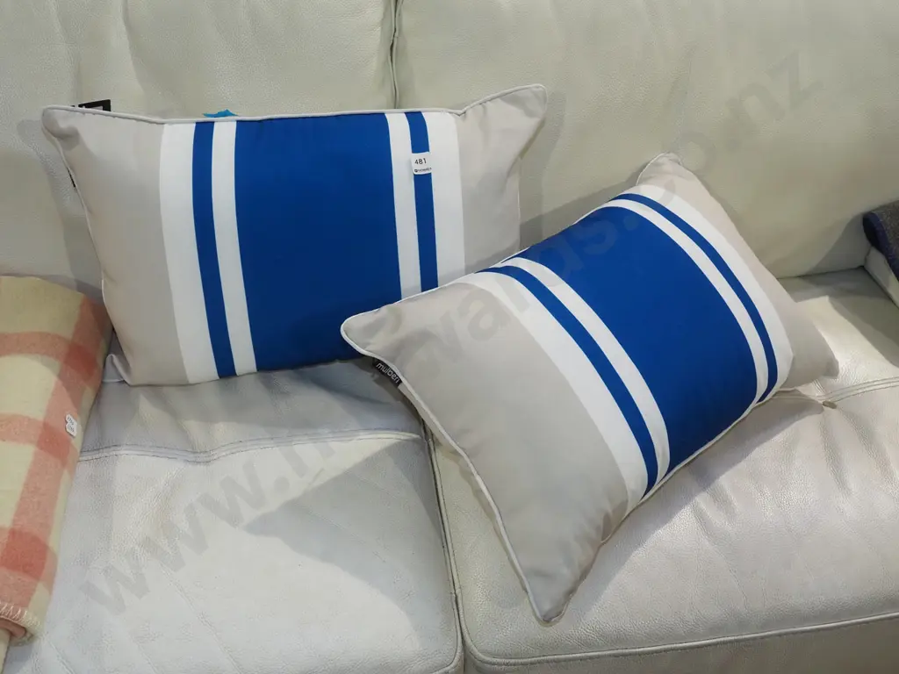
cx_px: 450
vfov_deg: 37.7
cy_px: 337
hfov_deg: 49.0
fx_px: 987
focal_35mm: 38
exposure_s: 1/125
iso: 2000
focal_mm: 19
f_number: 5.6
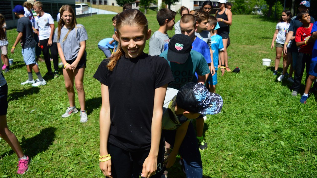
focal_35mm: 34
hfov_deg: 58.7
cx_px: 160
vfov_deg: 35.1
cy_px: 84
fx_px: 282
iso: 100
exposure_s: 1/1000
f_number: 3.8
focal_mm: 21
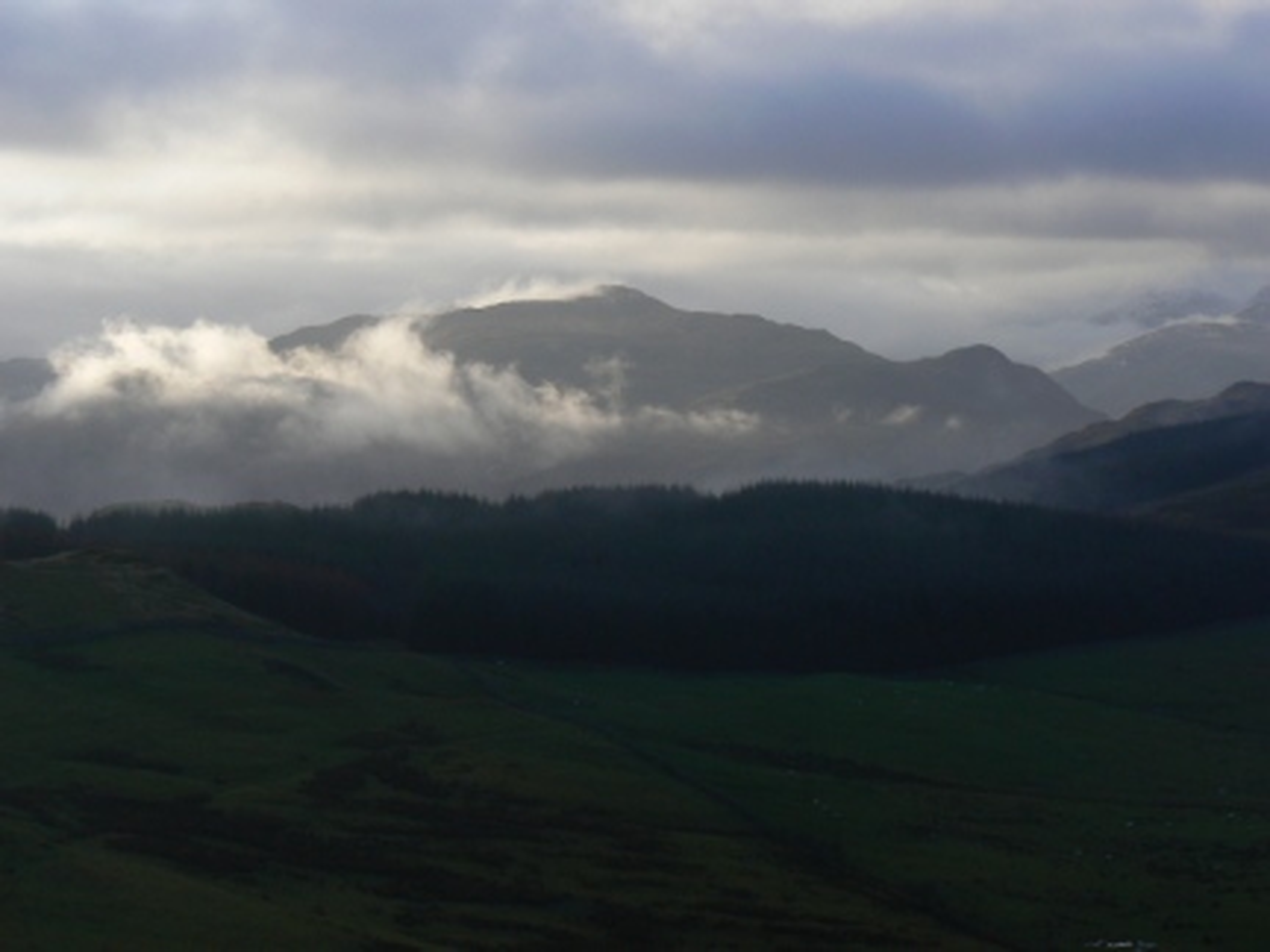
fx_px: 3632
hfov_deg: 19.8
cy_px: 476
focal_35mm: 99
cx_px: 635
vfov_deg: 14.9
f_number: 5.6
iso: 80
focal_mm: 16.5
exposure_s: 1/320
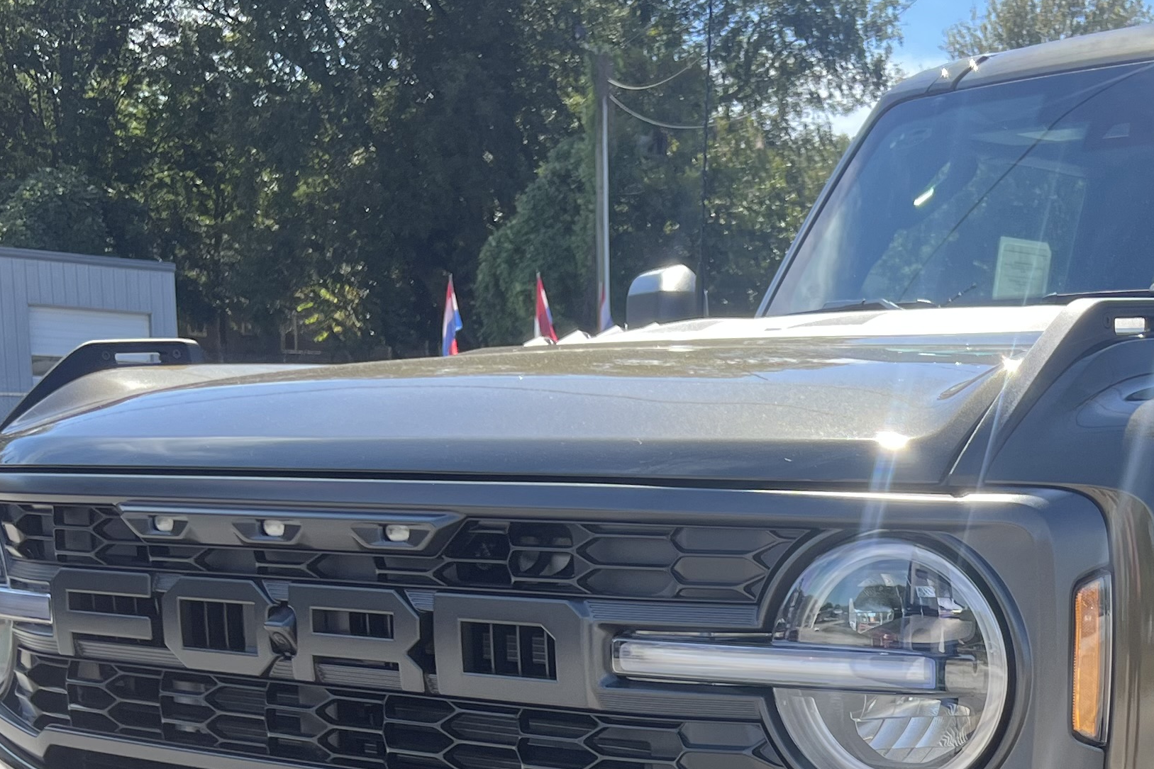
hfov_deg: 28.9
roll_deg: -2.2
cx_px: 1038
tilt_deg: -10.6
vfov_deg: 19.3
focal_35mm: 67
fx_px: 2148
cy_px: 887
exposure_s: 1/1029
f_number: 1.5
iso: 50
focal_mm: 5.7
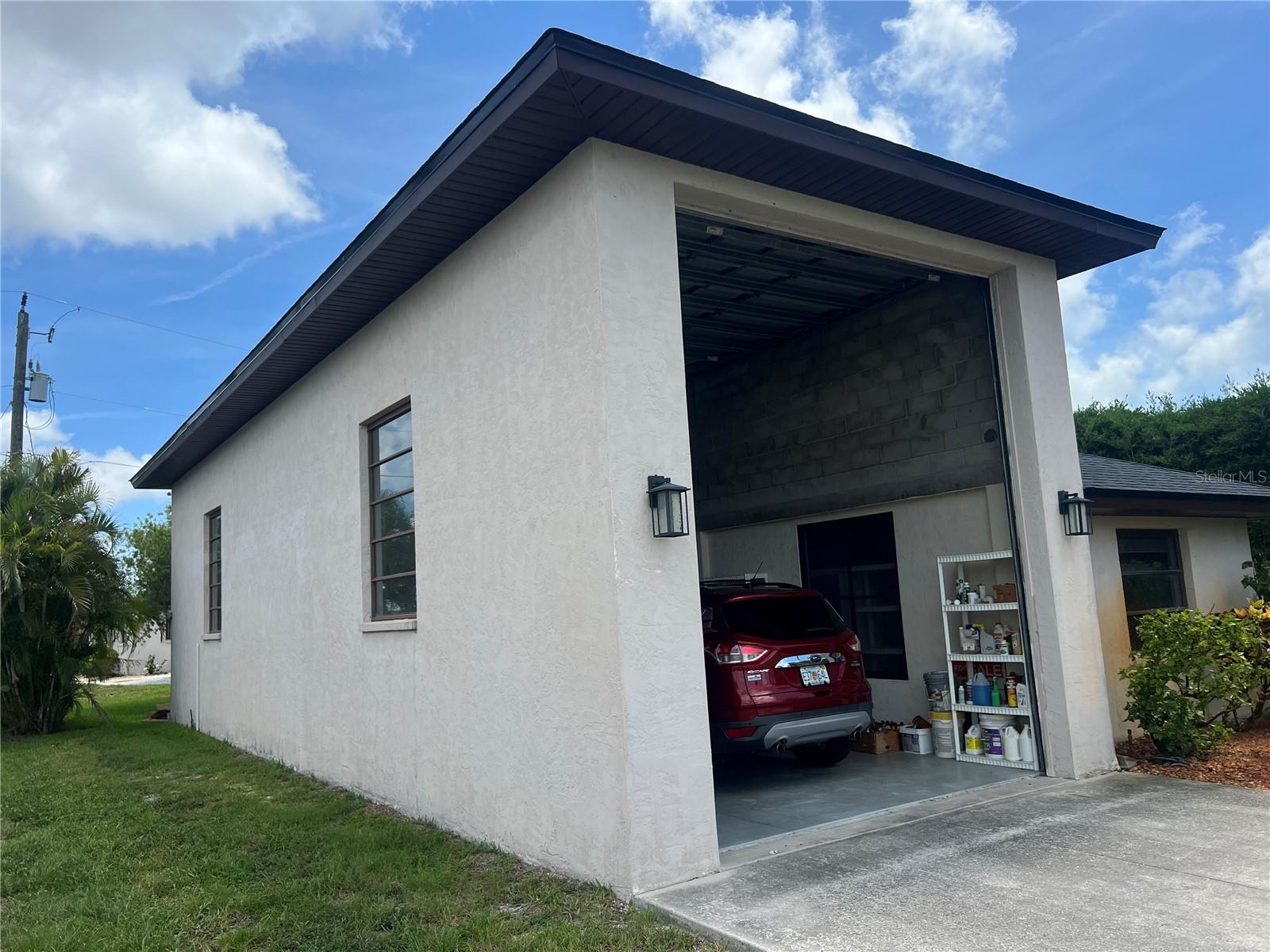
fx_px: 954
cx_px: 635
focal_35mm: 26
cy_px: 476
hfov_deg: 67.3
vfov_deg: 53.1
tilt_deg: +7.0
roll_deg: +4.0
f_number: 1.5
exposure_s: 1/6993
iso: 50
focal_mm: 5.7
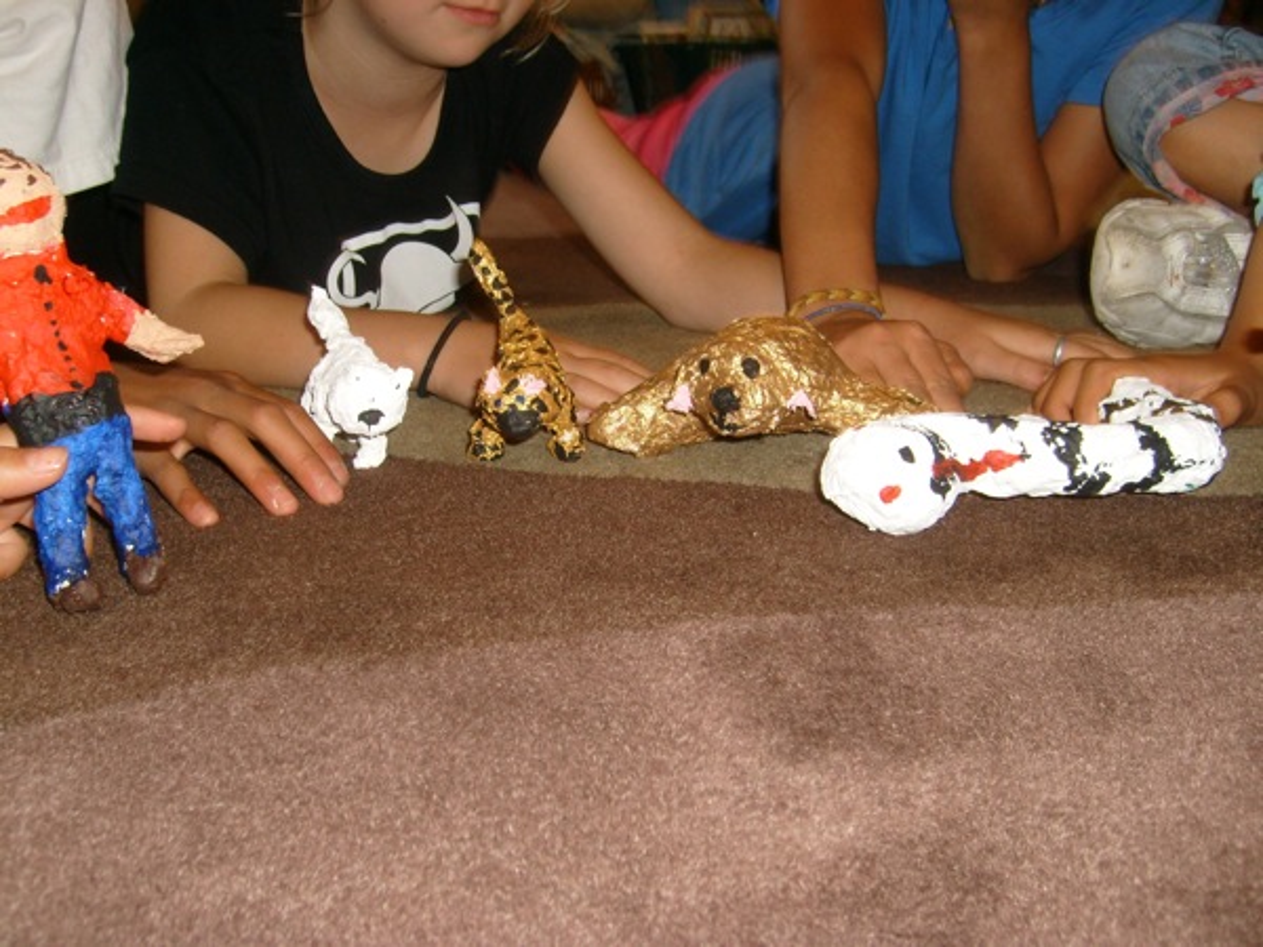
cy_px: 474
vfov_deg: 40.7
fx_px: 1277
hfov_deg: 52.6
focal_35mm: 35
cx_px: 632
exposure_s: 1/45
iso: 100
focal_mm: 5.8
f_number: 2.8
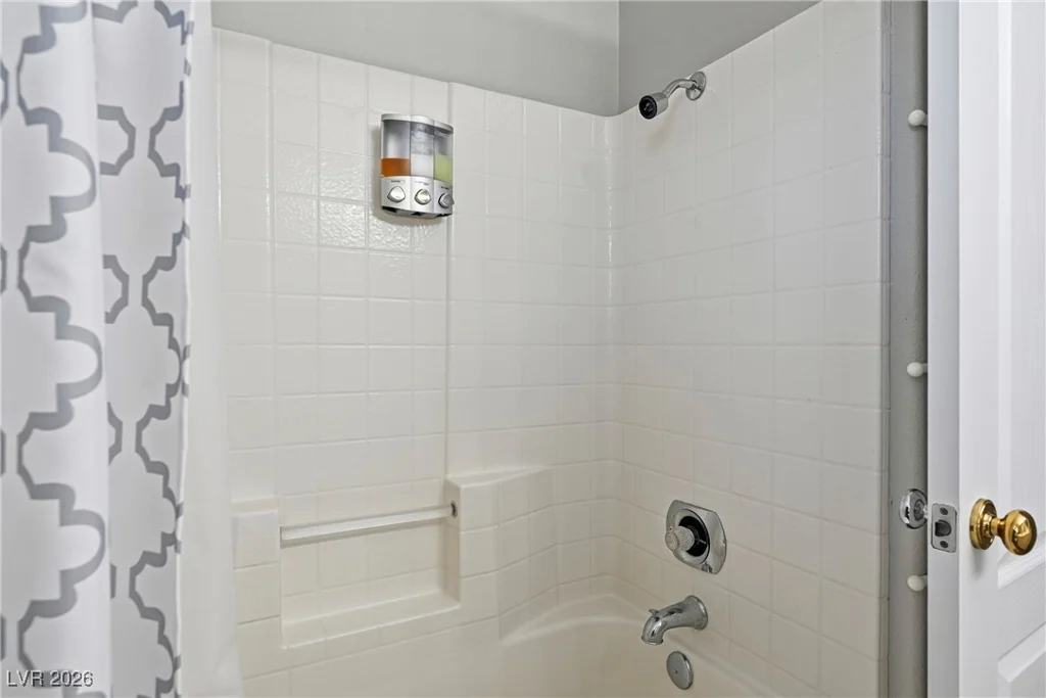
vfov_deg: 63.2
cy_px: 349
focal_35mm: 20
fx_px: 567
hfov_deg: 85.4
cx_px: 523
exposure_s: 1/200
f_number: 9
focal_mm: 19.5
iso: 500
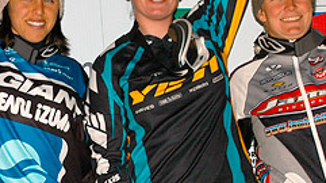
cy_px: 86
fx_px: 2366
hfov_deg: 7.9
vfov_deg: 4.4
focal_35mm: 274
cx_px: 101
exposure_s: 1/180
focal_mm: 70
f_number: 4
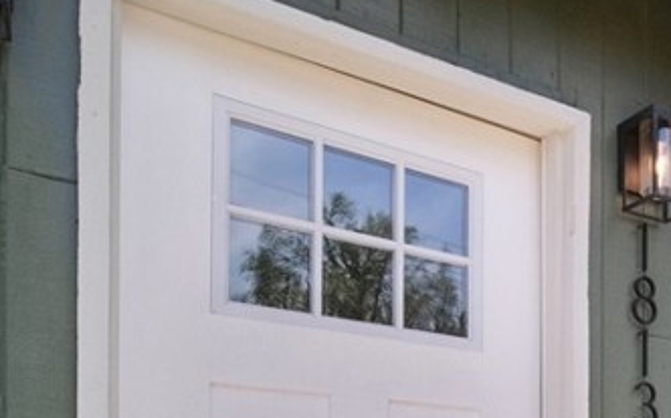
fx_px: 804
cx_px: 715
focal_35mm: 44
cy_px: 487
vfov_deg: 26.3
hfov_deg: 38.5
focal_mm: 9
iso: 320
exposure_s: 1/240
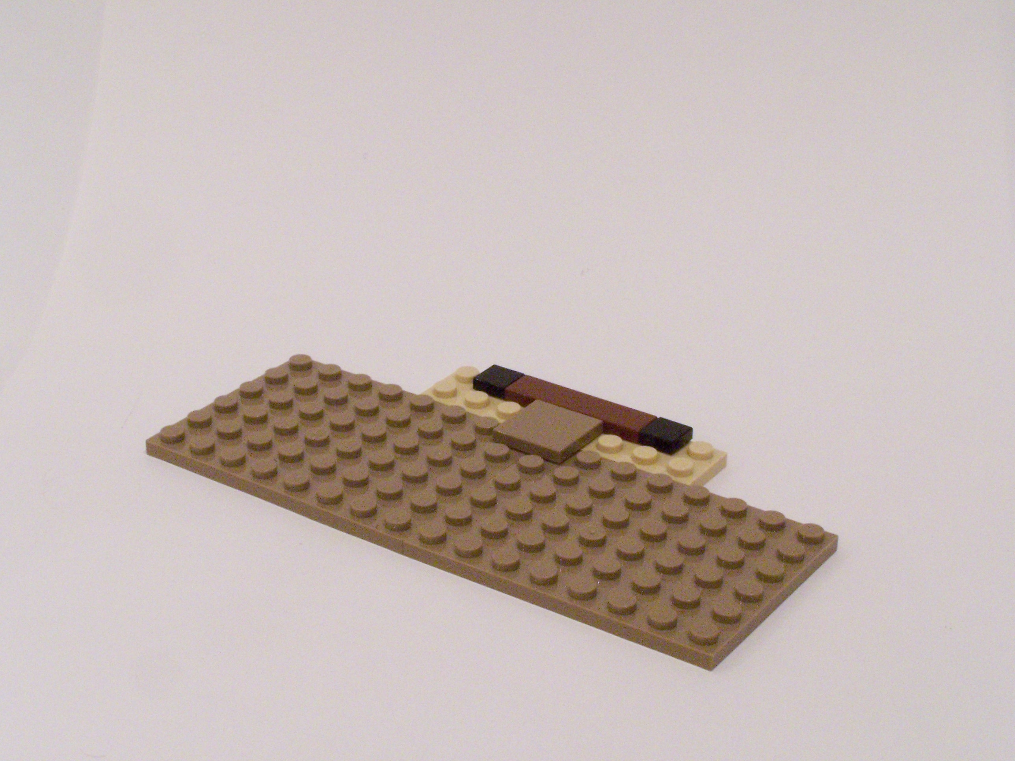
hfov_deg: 29.0
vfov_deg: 21.9
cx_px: 508
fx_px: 1965
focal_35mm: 67
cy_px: 380
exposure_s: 1/4
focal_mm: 11.1
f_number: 8
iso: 400
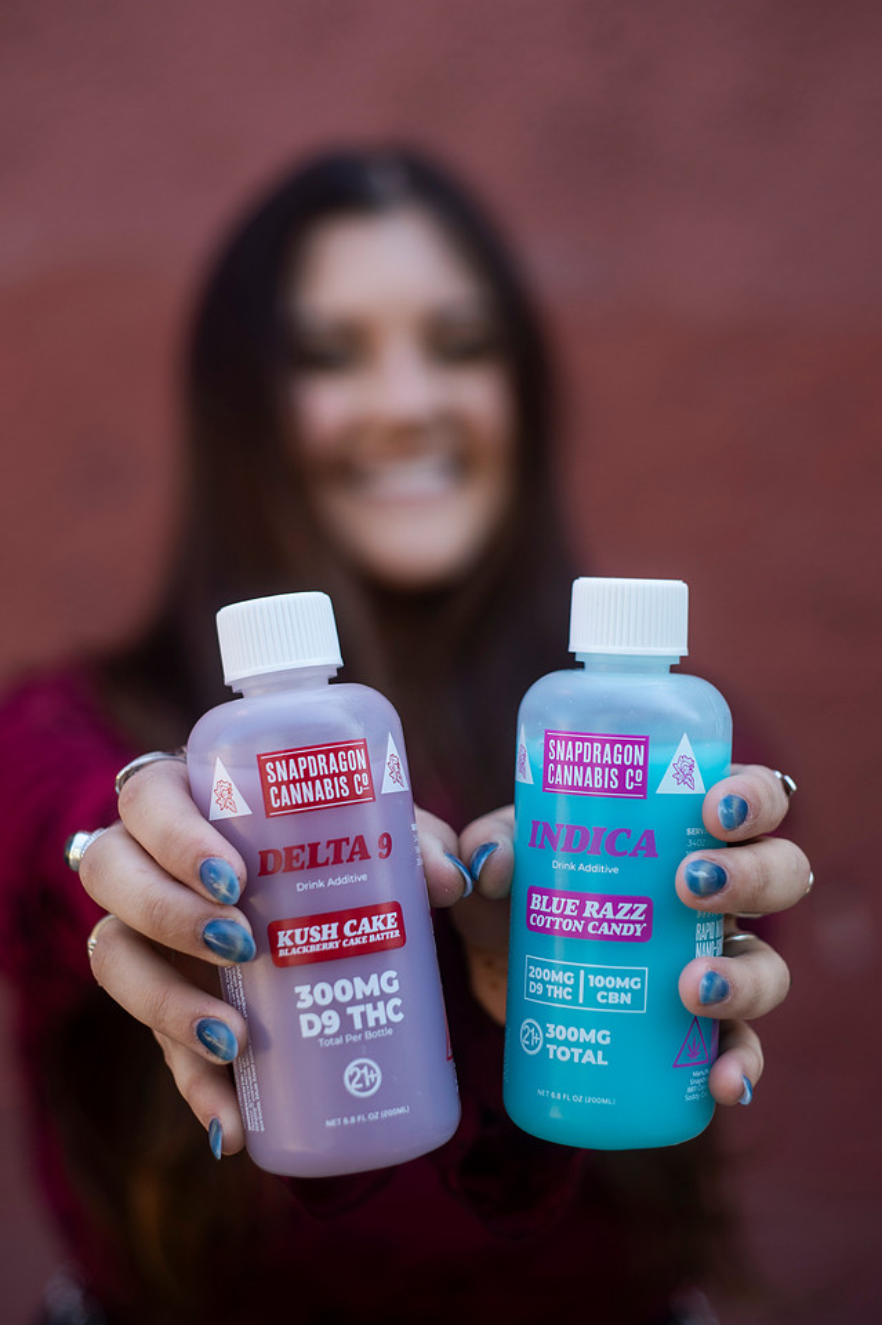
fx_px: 1839
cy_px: 662
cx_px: 441
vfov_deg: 39.6
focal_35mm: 50
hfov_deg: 27.0
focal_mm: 50
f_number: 2.8
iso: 200
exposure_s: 1/400
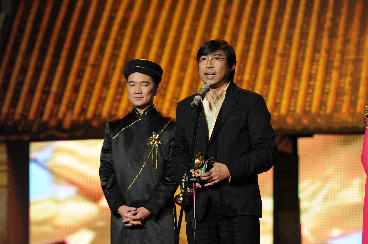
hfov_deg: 10.2
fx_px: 2067
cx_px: 184
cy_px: 122
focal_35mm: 202
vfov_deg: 6.8
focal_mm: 135
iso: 640
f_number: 3.2
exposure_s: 1/100
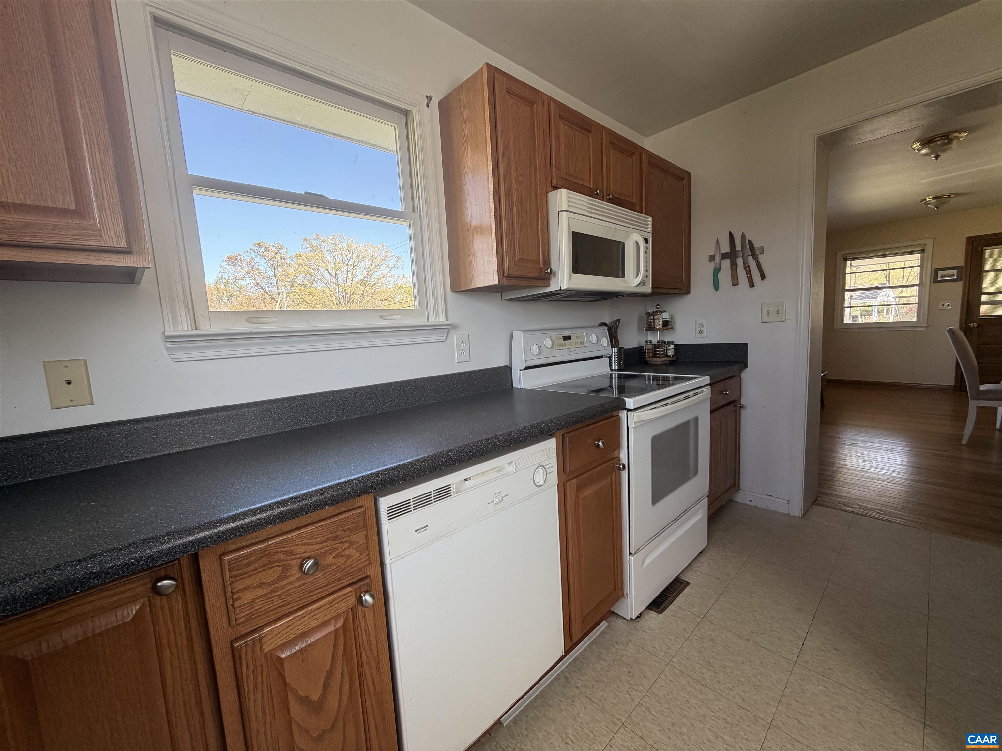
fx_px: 405
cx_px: 501
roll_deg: +3.1
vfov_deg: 85.7
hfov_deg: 102.1
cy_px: 376
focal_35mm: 14
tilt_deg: -6.1
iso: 100
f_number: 2.2
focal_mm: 2.22
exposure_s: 1/121
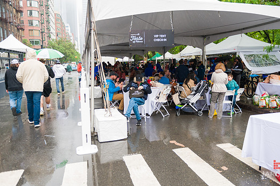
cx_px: 156
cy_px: 84
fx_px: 225
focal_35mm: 29
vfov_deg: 44.9
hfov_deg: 63.5
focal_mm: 26
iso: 400
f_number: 3.2
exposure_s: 1/500
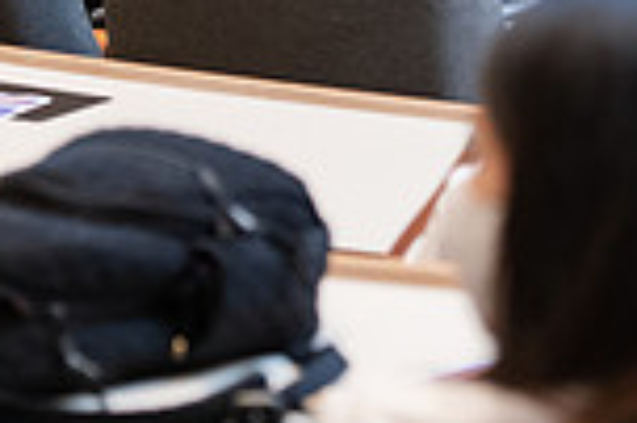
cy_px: -279
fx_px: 5797
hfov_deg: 6.3
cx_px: 603
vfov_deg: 4.2
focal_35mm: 328
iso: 1250
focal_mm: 86
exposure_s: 1/160
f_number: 3.5
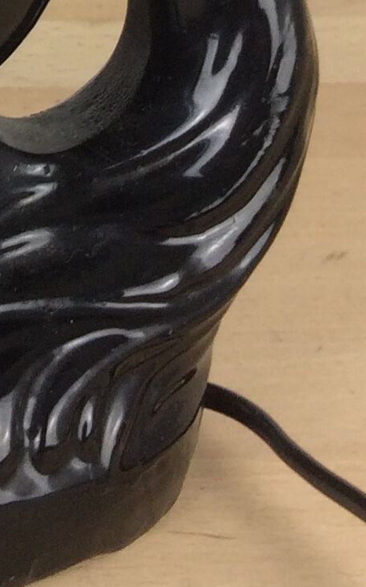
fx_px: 2204
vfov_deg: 13.2
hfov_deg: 8.7
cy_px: -568
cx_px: -465
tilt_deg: -8.3
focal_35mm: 138
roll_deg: +1.9
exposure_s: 1/50
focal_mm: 4.15
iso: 40
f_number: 2.2
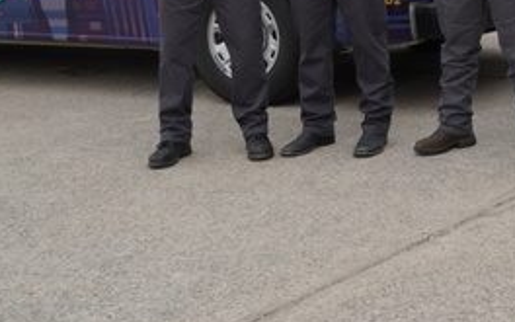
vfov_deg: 12.3
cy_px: -133
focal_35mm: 102
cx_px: 665
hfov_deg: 18.9
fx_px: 1432
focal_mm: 22
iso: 125
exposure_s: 1/160
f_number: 4
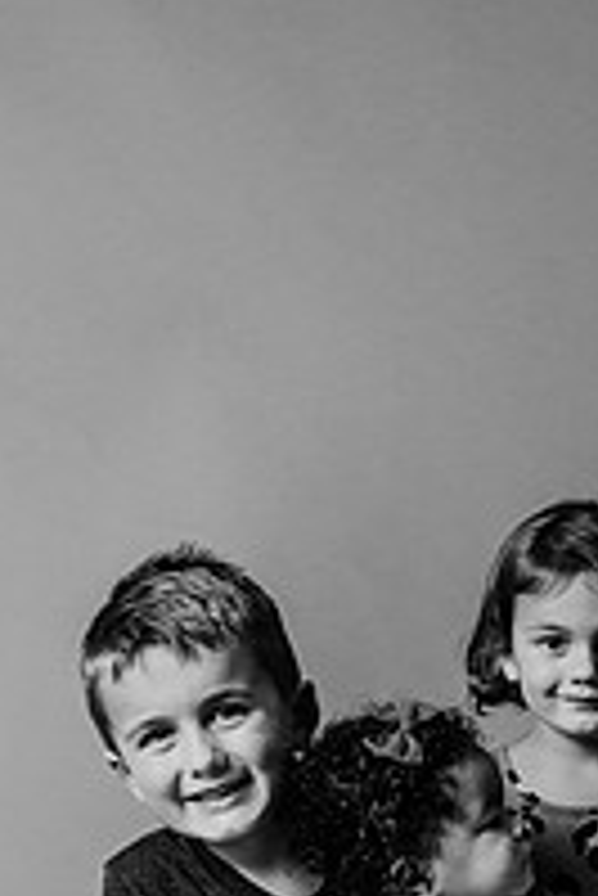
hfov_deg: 12.0
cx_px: 580
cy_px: 761
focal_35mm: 113
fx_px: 2810
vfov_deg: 17.9
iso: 250
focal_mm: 50
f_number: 4
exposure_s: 1/160
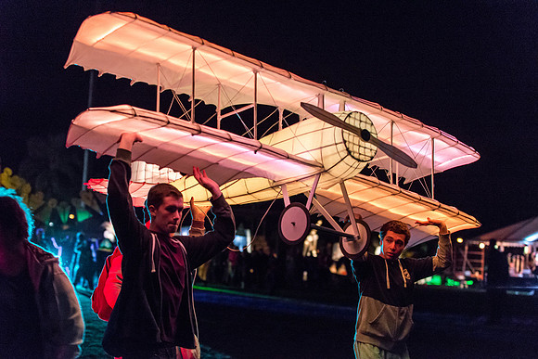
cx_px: 269
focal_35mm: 70
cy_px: 180
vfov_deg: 19.5
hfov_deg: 28.8
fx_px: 1046
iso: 3200
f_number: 2.8
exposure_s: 1/125
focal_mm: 70
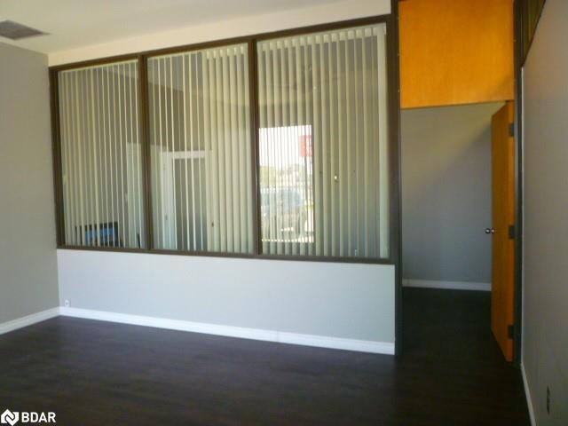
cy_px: 213
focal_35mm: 29
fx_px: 476
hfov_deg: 61.7
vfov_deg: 48.2
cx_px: 284
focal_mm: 5.2
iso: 320
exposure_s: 1/30
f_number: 3.3
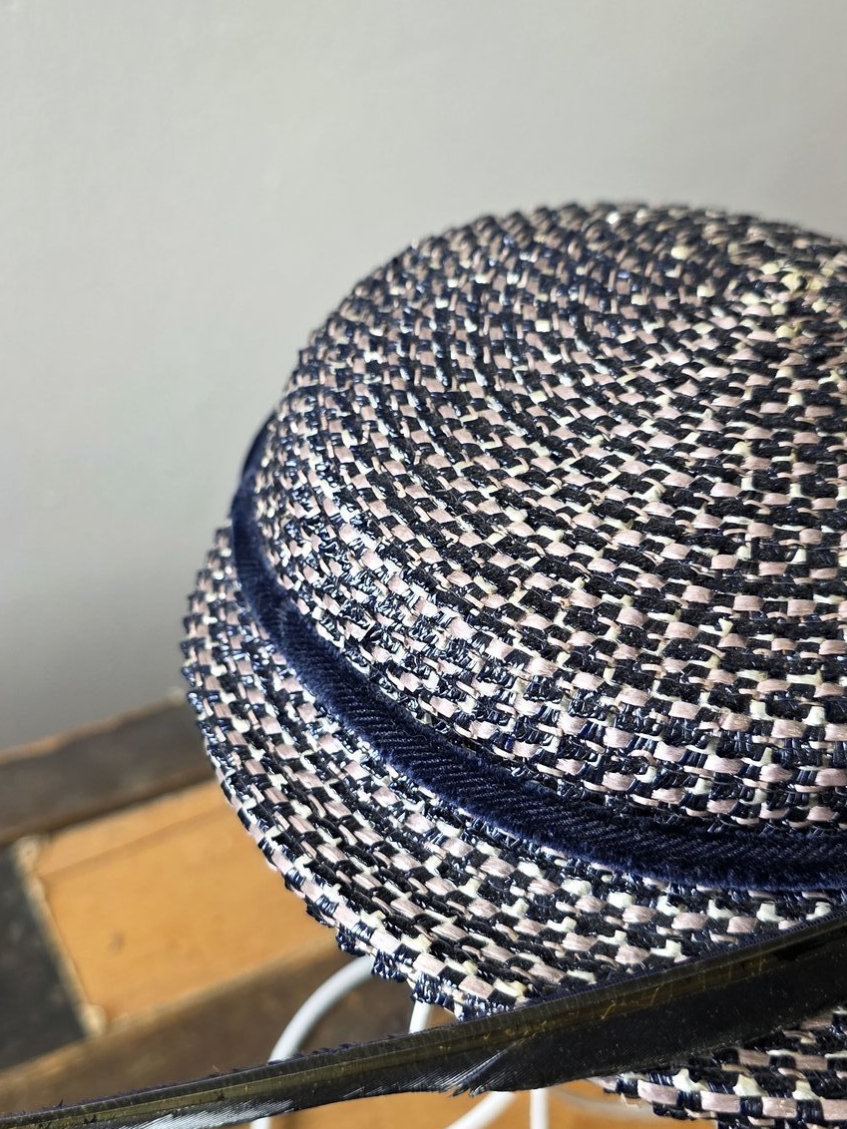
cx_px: 387
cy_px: 616
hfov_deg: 36.8
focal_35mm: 39
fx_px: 1272
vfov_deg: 47.8
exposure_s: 1/120
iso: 125
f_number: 1.7
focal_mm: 6.3
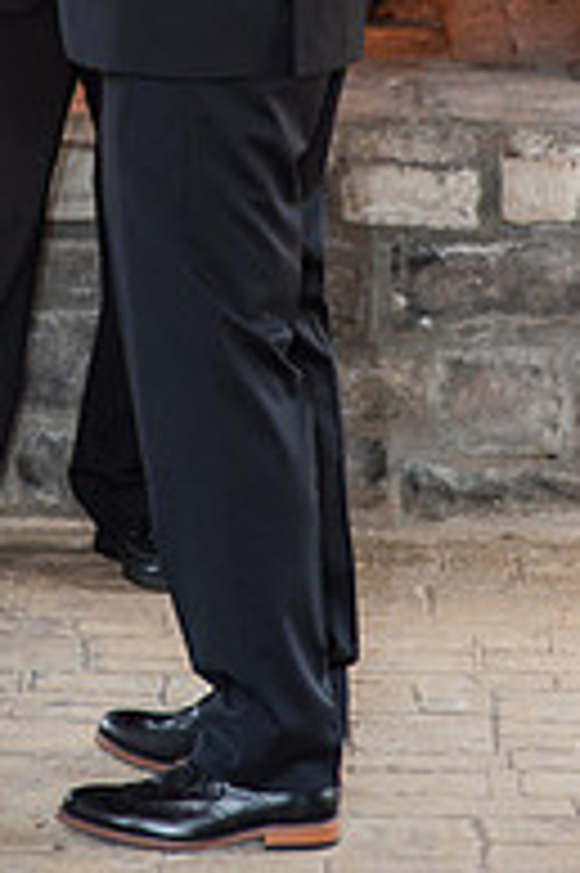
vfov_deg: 10.3
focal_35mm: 197
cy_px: -117
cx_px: -13
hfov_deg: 6.9
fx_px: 4769
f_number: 3.2
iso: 640
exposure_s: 1/125
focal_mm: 85
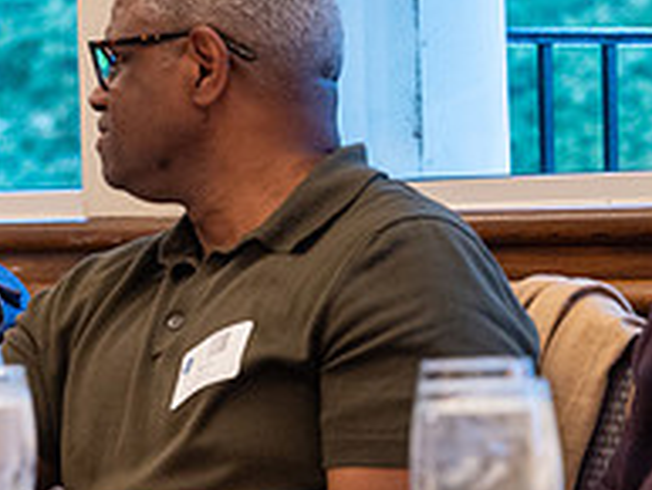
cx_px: -126
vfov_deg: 6.6
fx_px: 4241
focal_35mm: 225
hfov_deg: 8.7
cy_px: 300
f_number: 4
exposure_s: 1/125
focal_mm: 70
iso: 2000
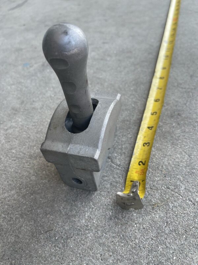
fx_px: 198
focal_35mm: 26
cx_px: 99
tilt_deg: -47.7
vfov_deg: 67.3
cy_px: 132
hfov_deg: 53.1
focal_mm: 5.1
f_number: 1.6
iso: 32
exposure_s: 1/267
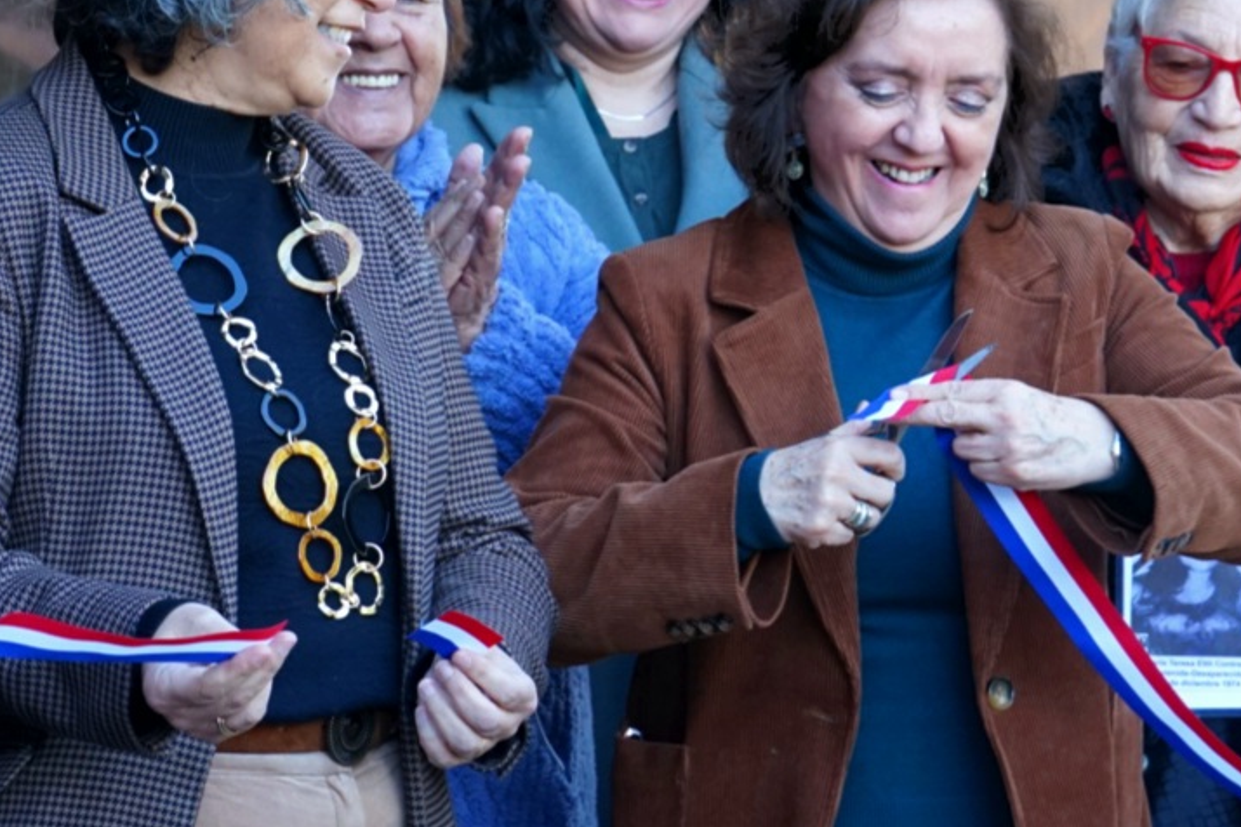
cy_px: 327
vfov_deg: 9.7
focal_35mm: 141
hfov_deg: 14.5
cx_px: 566
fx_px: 4860
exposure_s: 1/200
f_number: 5.6
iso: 1250
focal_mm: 70
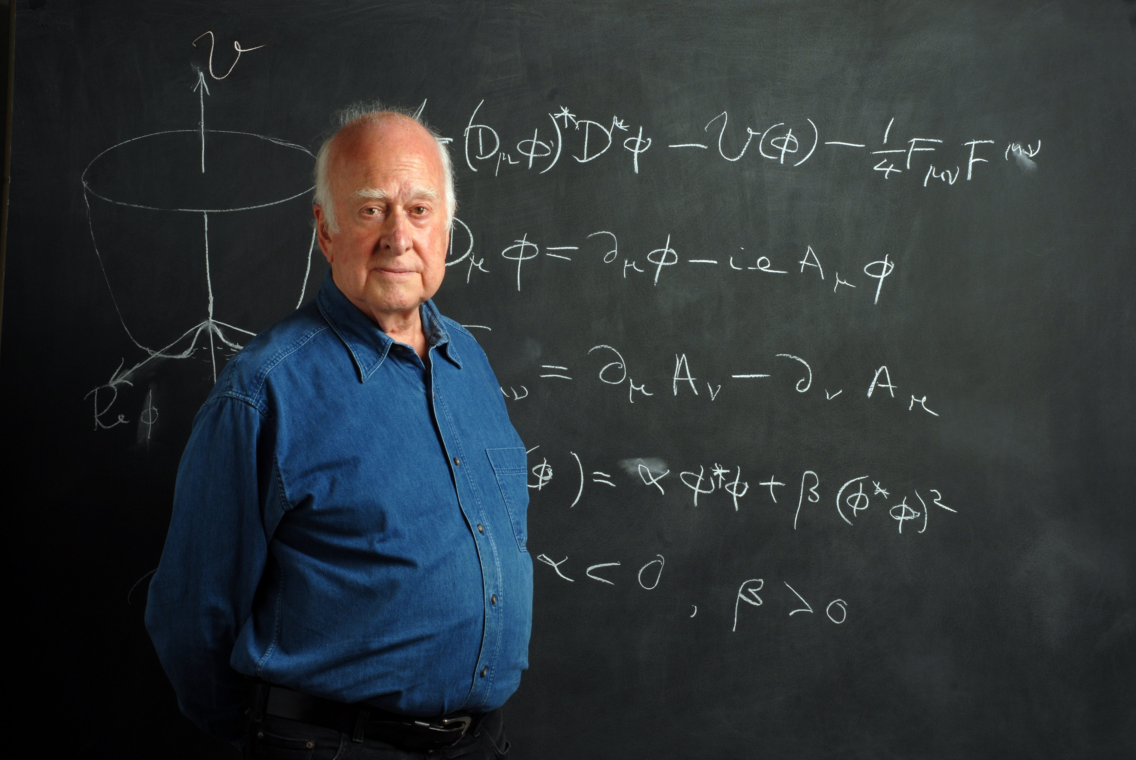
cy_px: 380
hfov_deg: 22.6
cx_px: 568
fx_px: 2843
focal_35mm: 90
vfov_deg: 15.2
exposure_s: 1/125
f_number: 18
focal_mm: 60
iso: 100
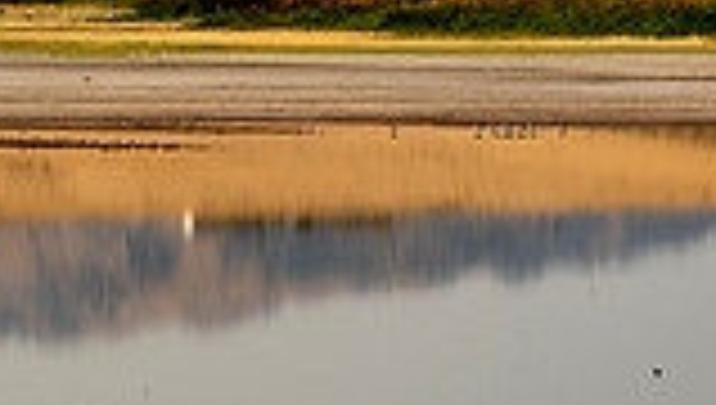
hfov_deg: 5.3
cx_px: -487
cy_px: -111
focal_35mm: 401
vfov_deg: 3.0
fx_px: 7625
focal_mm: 105
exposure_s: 1/1250
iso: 100
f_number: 4
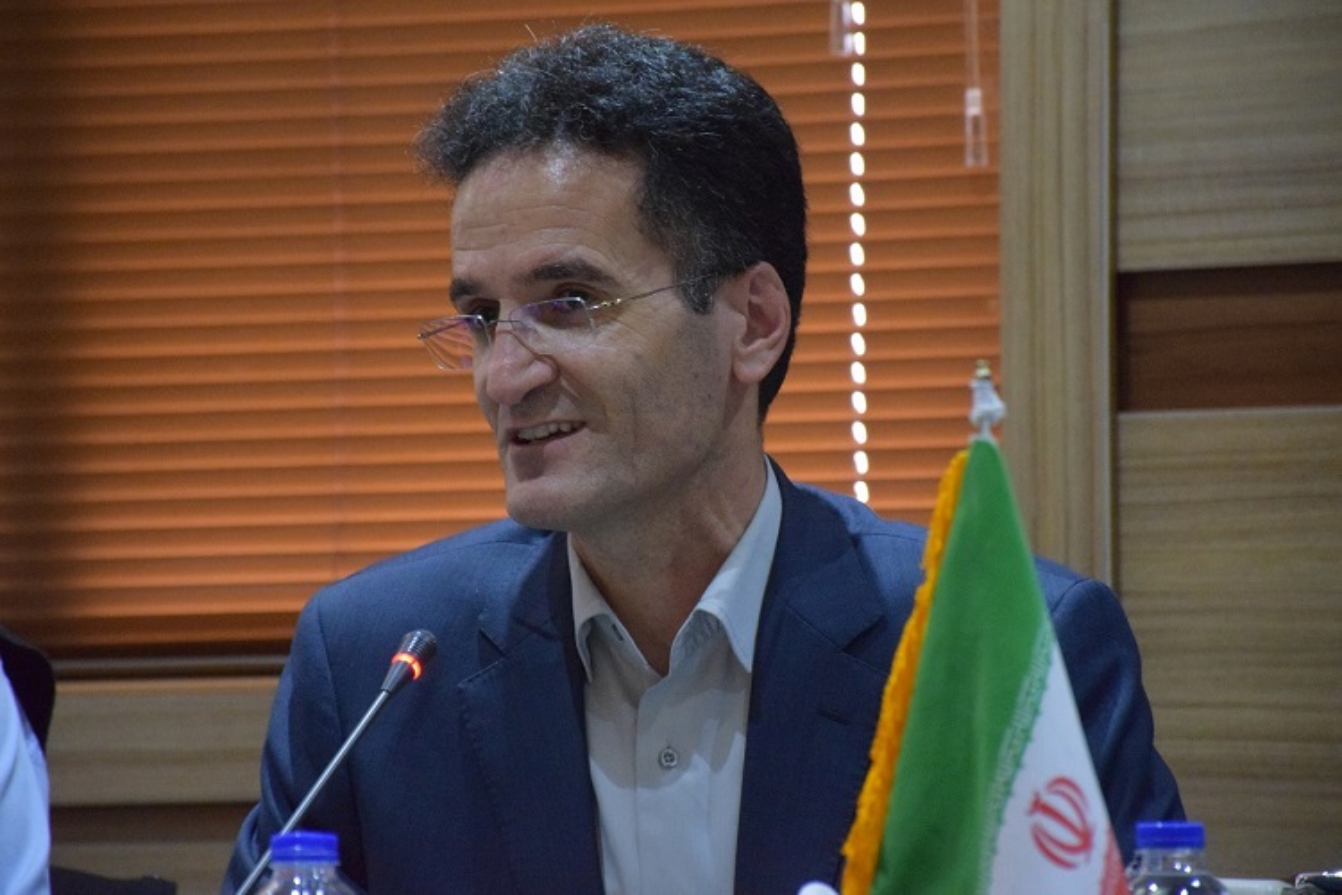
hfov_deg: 9.8
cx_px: 671
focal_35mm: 210
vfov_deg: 6.5
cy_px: 448
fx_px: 7828
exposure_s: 1/100
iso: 6400
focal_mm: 140
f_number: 5.6
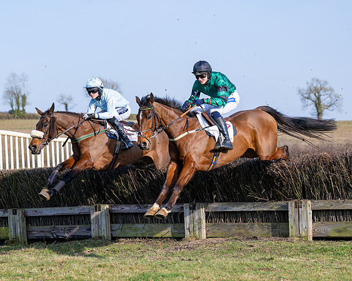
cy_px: 163
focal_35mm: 126
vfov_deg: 12.3
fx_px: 1310
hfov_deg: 15.3
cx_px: 129
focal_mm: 83
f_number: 4
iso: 160
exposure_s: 1/2000
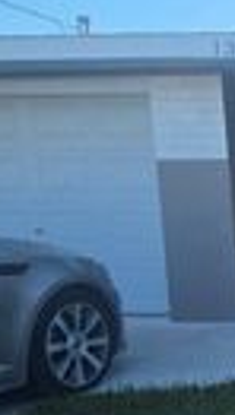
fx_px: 596
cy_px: 315
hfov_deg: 16.0
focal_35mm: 54
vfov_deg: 37.4
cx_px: 502
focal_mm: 2.2
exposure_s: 1/2890
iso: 100
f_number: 2.2
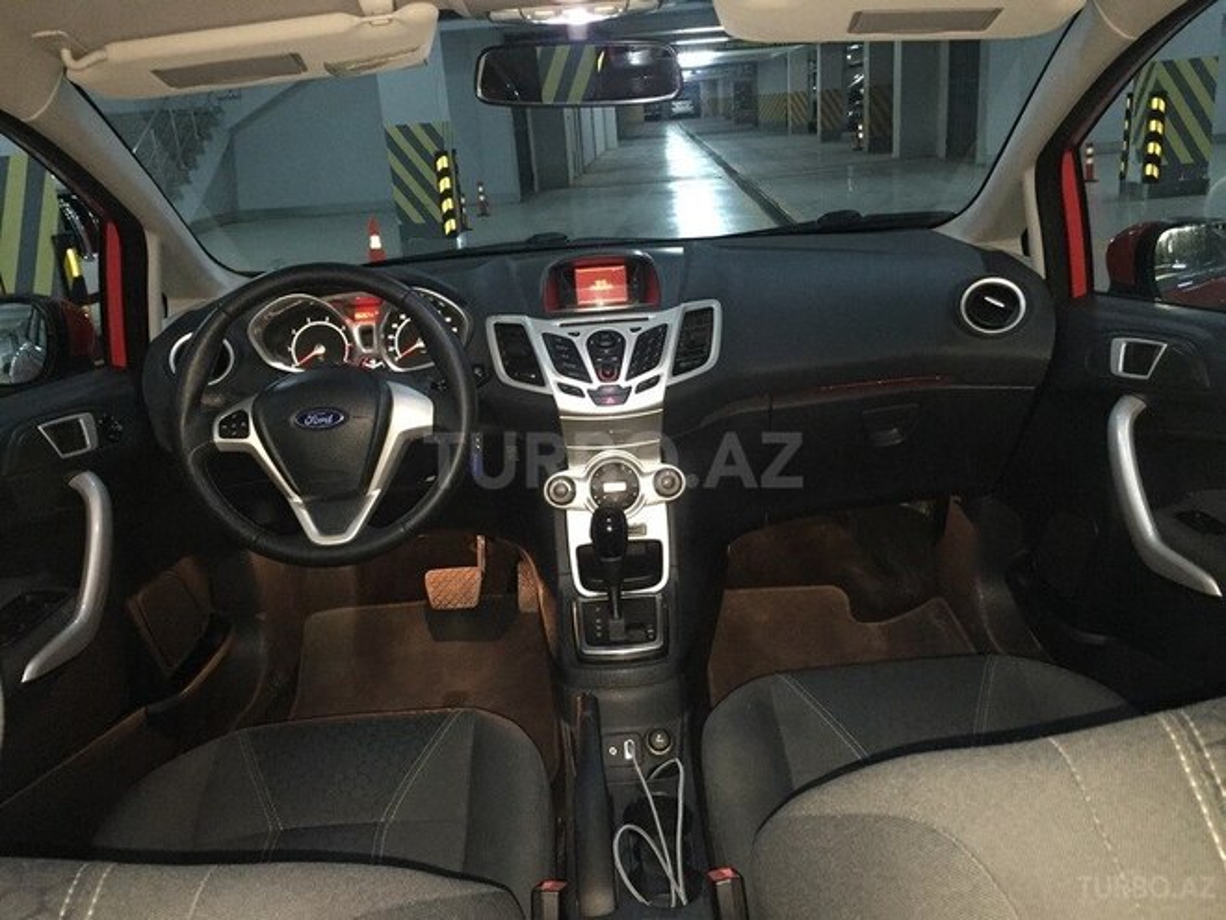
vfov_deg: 48.2
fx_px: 1027
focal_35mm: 29
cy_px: 460
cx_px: 613
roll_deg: +4.1
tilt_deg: -18.4
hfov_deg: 61.7
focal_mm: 4.15
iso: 320
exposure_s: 1/17
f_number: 2.2
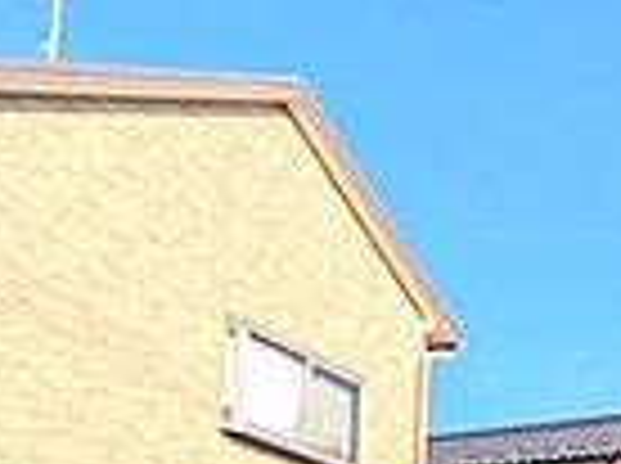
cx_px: 810
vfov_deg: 20.7
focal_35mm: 61
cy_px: 680
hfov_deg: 26.7
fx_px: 1092
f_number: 2.2
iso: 45
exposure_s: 1/1355
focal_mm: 1.83
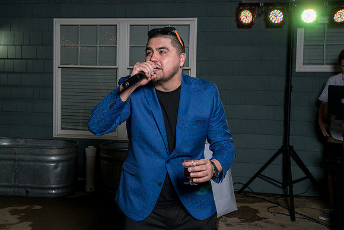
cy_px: 96
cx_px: 141
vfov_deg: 29.2
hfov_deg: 42.6
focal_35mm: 46
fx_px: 440
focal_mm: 35
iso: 2000
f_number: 5.6
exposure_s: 1/160
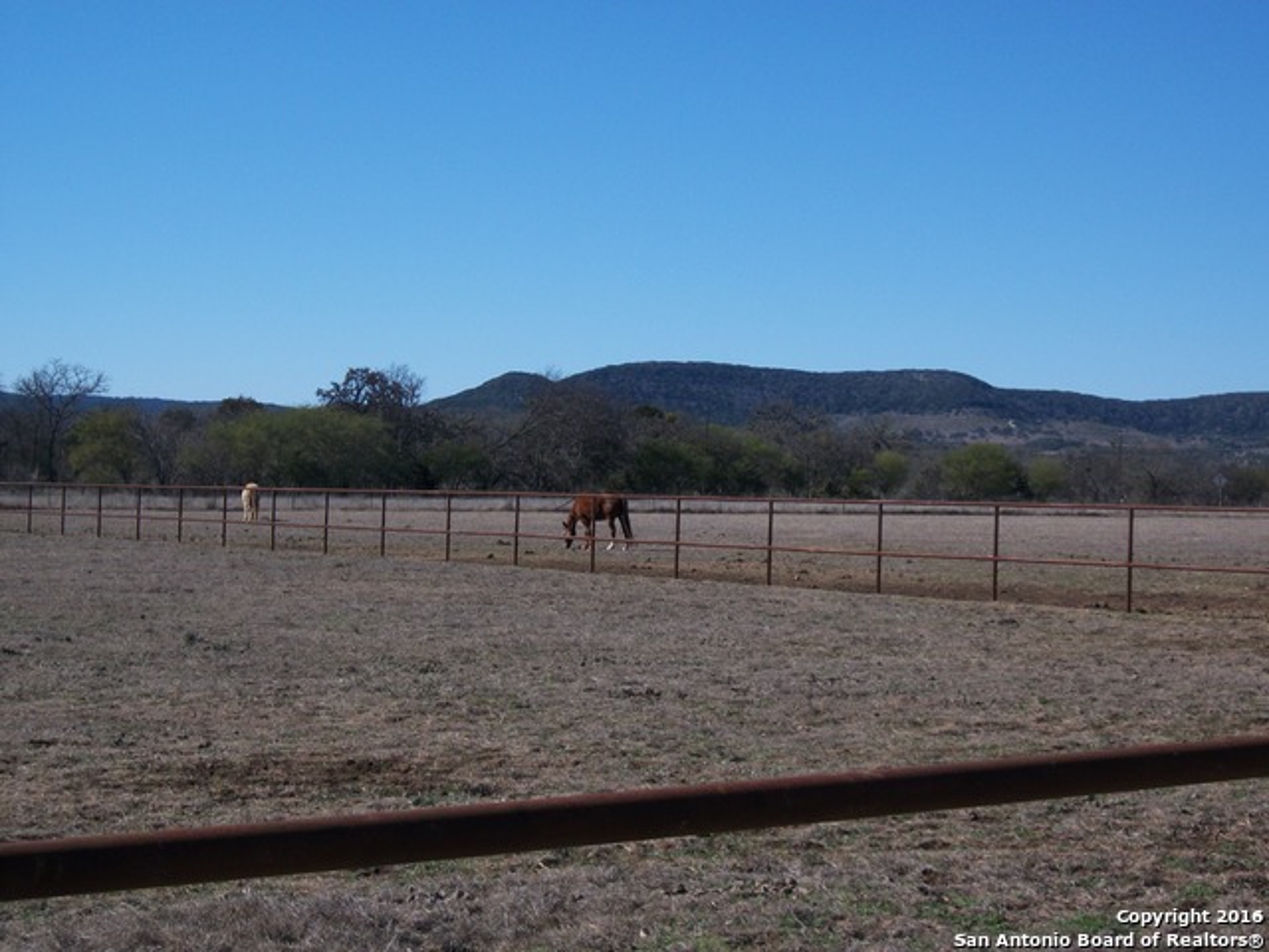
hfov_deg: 25.3
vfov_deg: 19.1
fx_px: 2823
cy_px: 476
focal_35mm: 77
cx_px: 634
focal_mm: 13.7
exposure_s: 1/800
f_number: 4.6
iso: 80
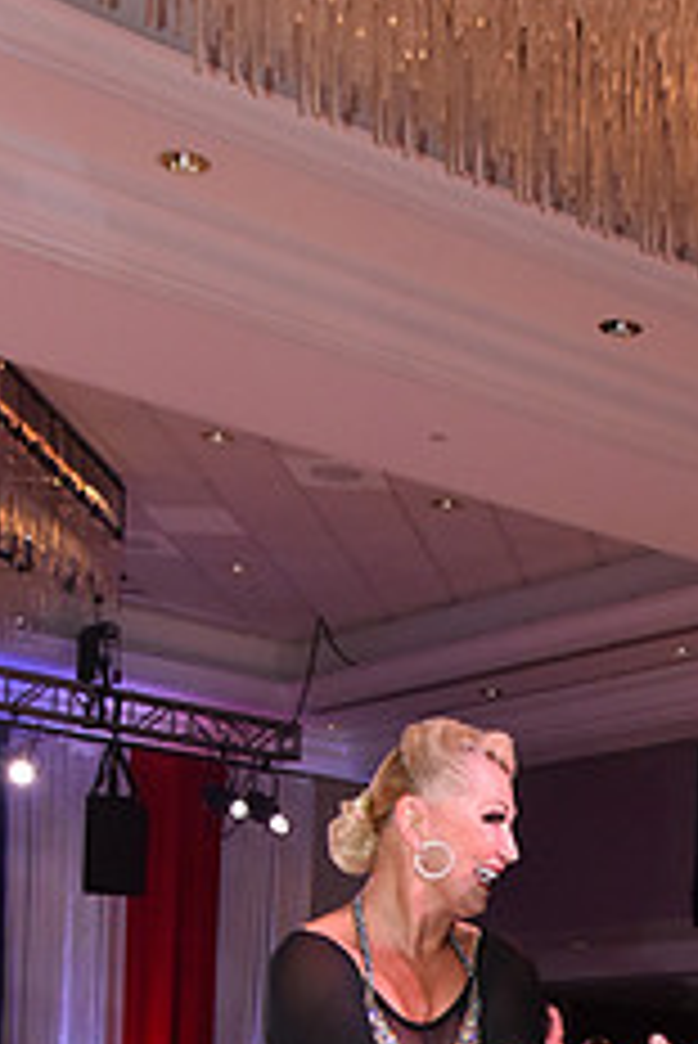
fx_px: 2759
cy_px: 1296
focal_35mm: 95
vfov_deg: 20.0
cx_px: 781
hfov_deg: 14.1
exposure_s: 1/320
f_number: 7.1
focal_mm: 38
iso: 2500
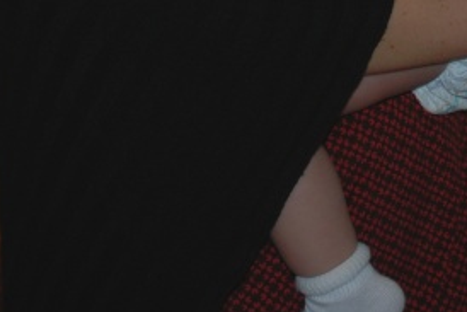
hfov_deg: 14.0
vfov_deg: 9.1
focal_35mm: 146
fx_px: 1895
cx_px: 395
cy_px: -221
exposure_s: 1/60
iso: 200
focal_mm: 26
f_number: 4
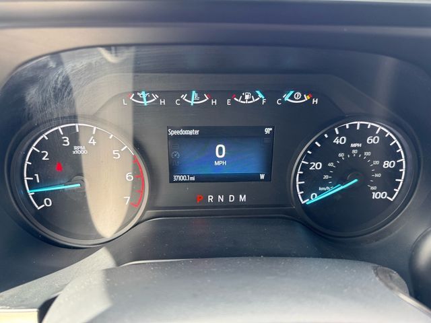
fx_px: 299
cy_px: 162
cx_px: 216
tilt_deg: -25.7
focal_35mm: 24
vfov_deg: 56.8
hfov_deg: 71.6
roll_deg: +1.8
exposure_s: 1/121
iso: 125
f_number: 1.78
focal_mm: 6.76
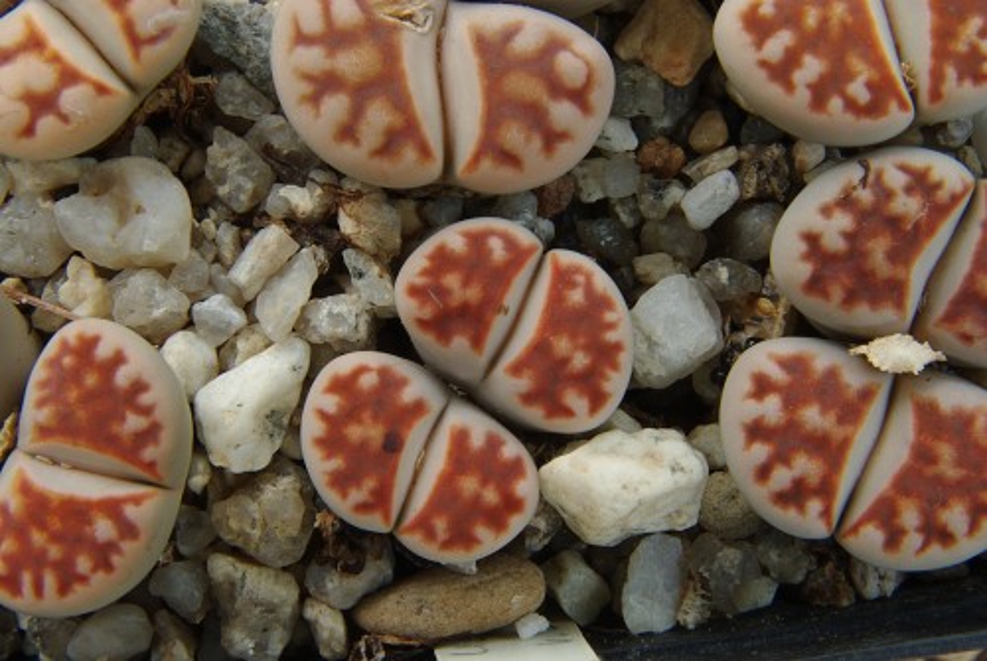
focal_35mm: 105
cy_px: 330
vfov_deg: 13.1
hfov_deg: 19.4
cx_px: 494
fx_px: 2883
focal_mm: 70
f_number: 38
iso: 100
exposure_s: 1.5
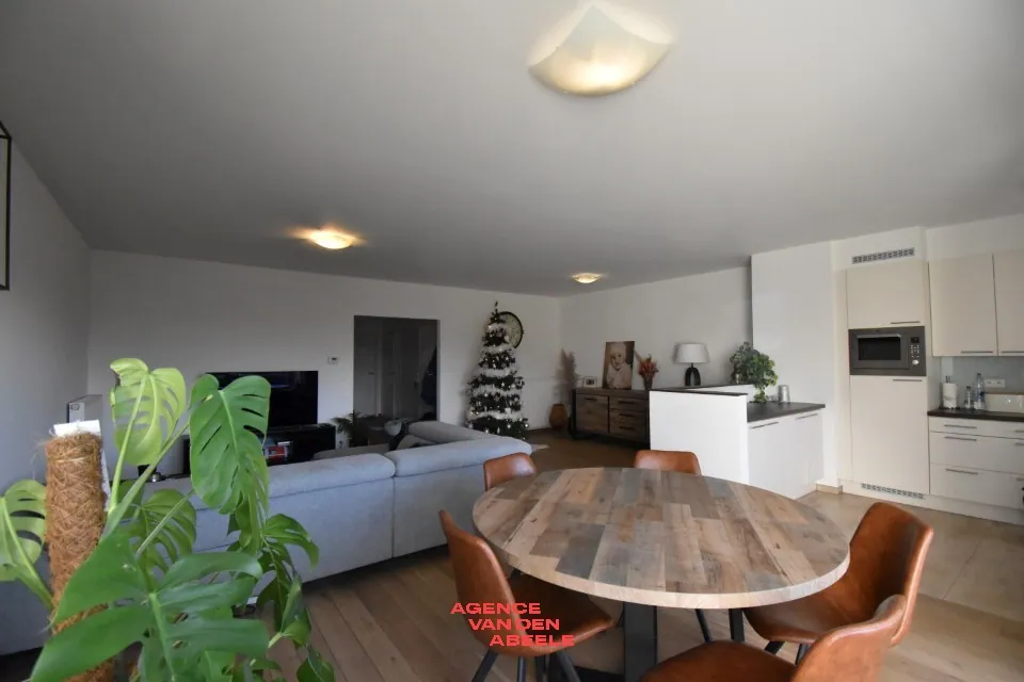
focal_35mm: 15
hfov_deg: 100.4
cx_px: 512
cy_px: 341
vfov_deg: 77.3
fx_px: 427
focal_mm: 10
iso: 3200
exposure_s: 1/640
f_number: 5.6
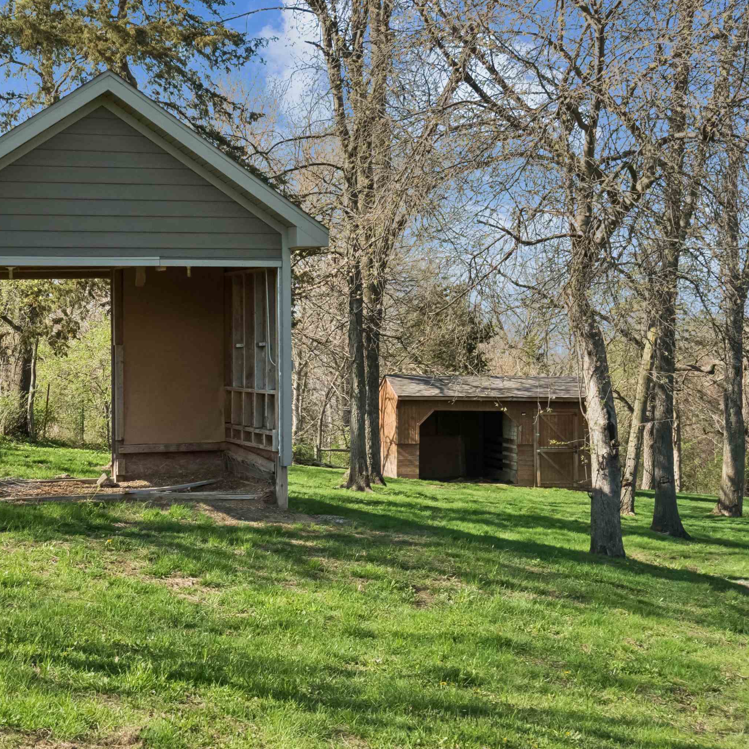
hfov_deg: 29.0
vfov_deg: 29.1
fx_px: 1444
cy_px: 373
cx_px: 279
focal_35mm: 59
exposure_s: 1/320
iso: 800
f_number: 13
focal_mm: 31
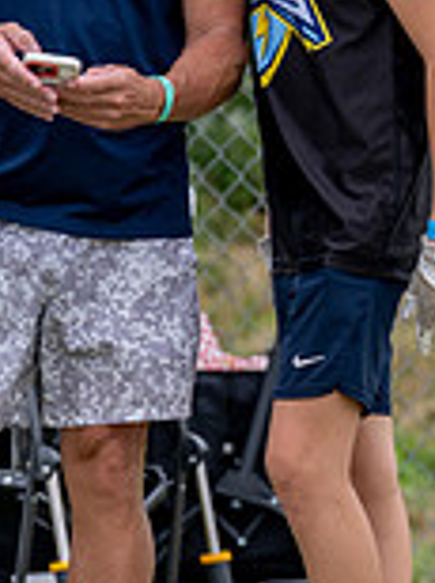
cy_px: 90
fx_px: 15861
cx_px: 21
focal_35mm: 944
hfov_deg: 1.6
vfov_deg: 2.1
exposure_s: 1/250
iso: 100
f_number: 5.6
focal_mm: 197
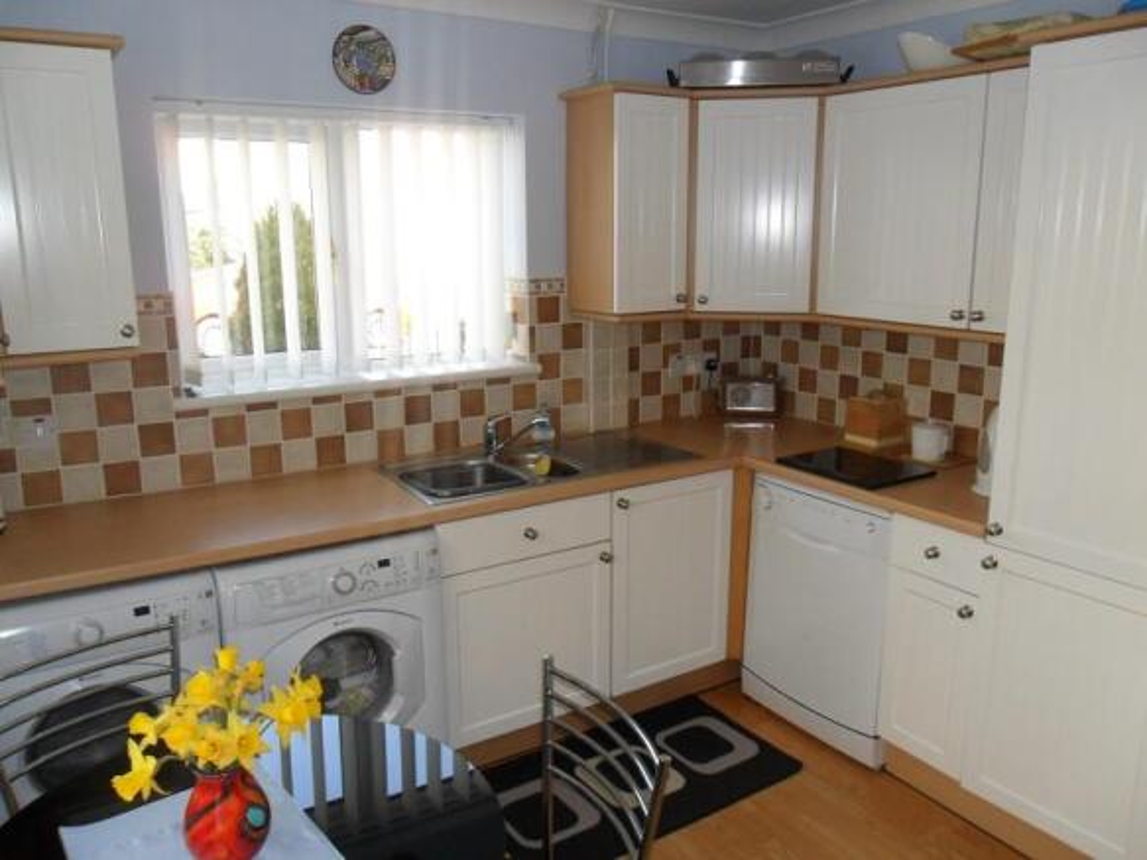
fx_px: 894
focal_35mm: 27
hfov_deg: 65.3
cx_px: 574
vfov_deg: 51.3
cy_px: 430
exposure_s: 1/90
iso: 200
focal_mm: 4.9
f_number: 3.5
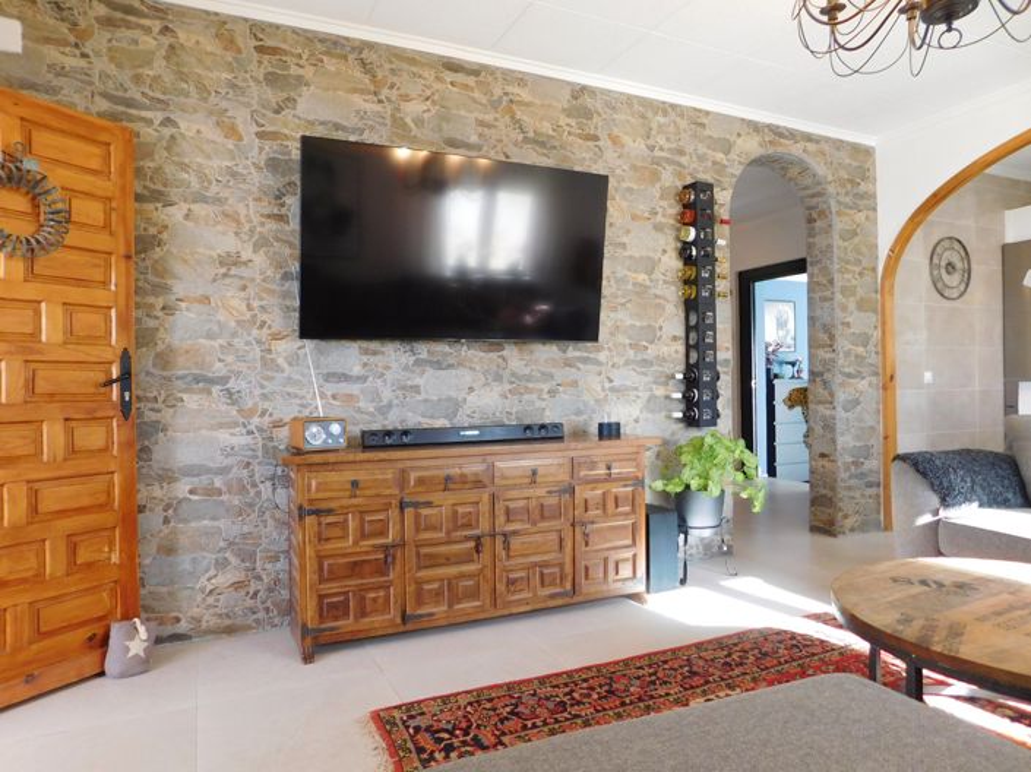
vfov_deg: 58.8
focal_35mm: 23
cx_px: 516
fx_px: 685
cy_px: 386
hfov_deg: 74.0
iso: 160
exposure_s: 1/30
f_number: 3
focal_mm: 4
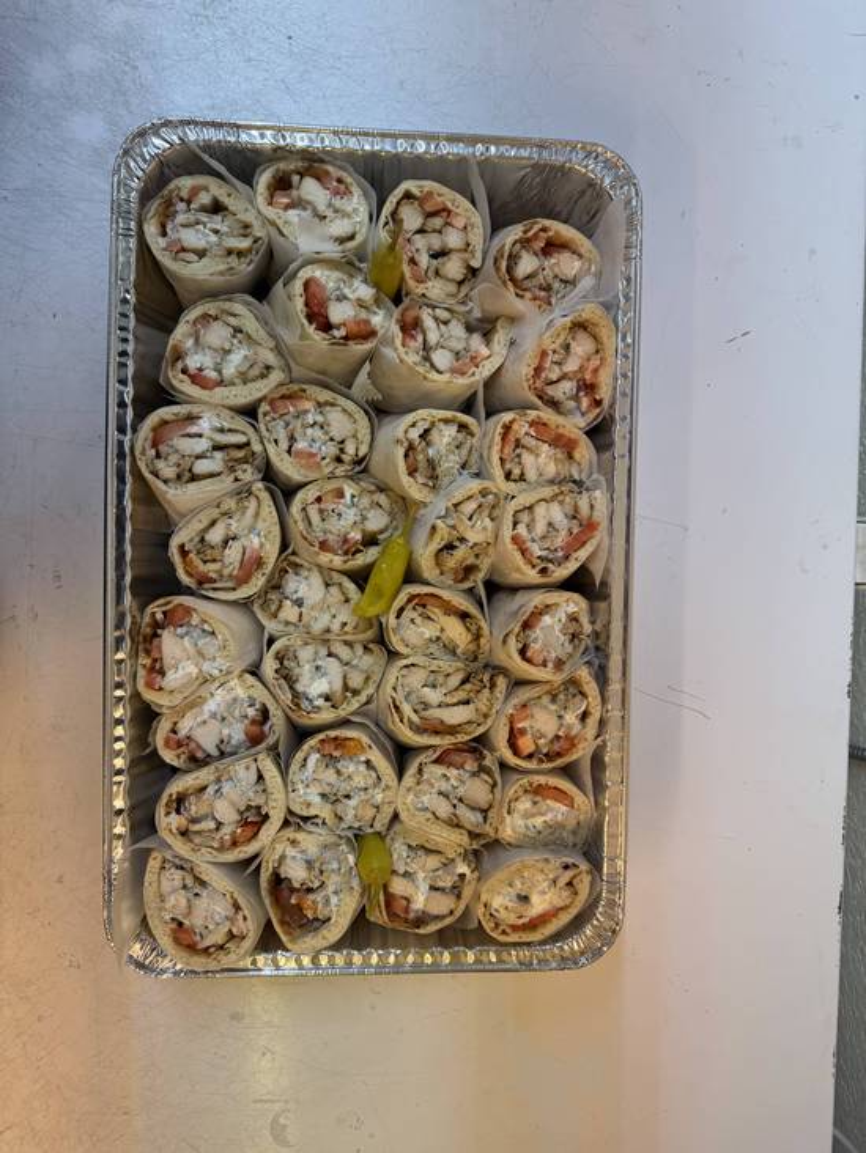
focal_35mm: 24
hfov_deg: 56.8
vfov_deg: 71.6
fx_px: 800
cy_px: 576
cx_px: 433
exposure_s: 1/120
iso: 80
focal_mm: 6.76
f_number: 1.78
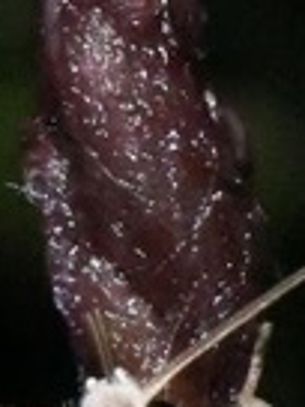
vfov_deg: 2.8
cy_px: 787
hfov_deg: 2.1
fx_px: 8344
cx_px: 185
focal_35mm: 710
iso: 20000
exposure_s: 1/160
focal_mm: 105
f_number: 25
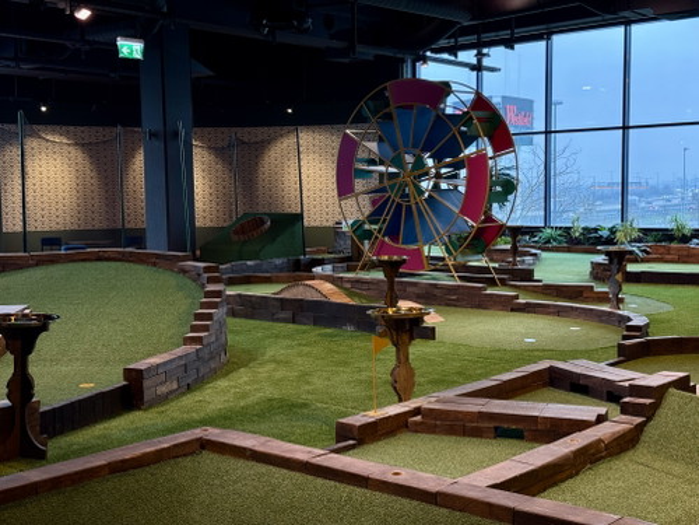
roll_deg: +0.6
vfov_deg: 30.3
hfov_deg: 39.7
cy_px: 262
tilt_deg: -4.9
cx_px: 350
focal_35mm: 48
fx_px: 969
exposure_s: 1/50
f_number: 1.78
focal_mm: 6.76
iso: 80
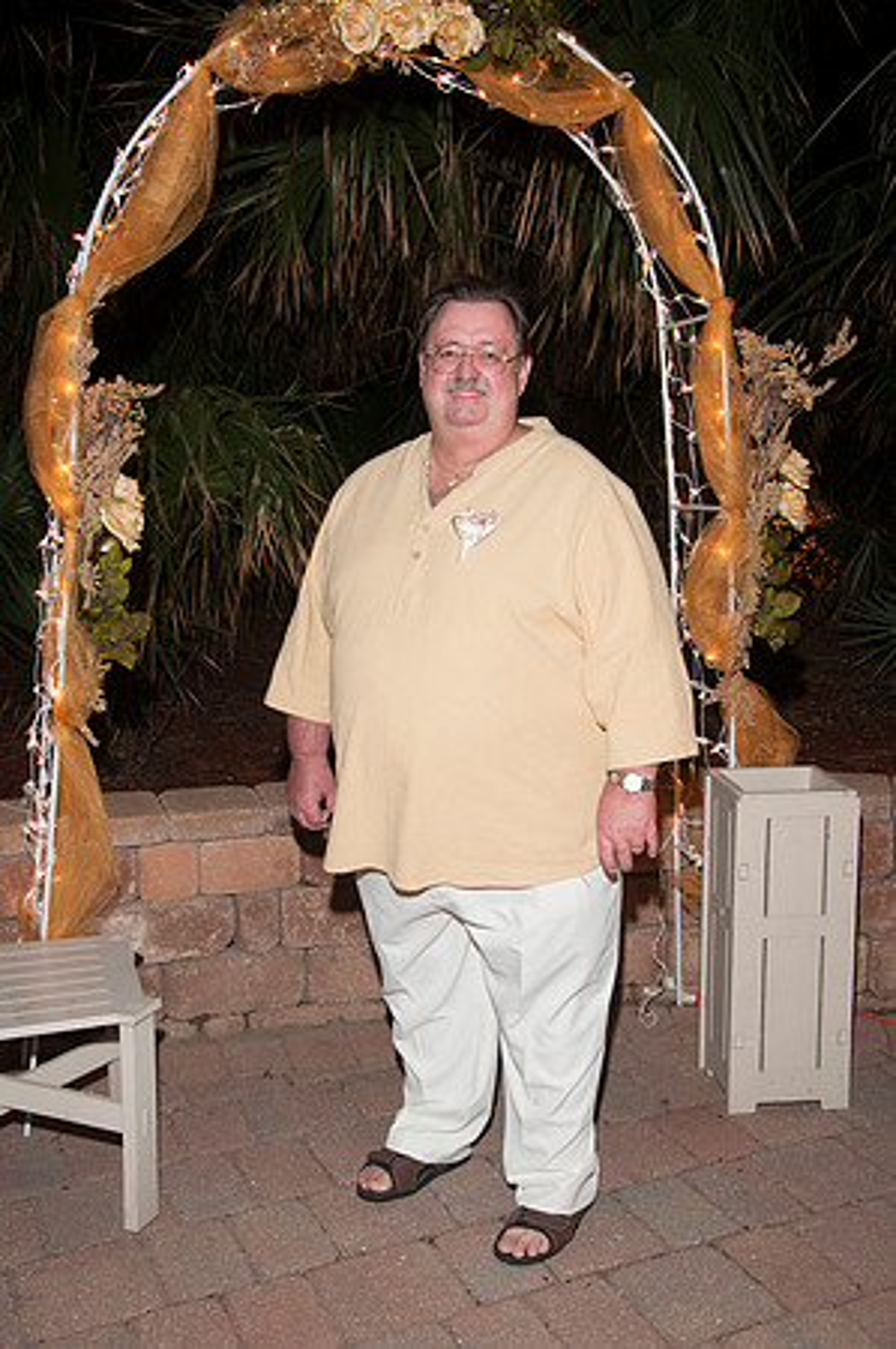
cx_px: 448
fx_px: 1459
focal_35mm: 39
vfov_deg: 49.6
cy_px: 674
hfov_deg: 34.1
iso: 400
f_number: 5.6
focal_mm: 26
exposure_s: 1/30
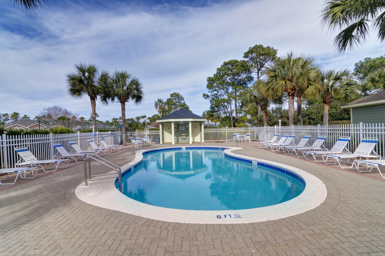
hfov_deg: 96.7
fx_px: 171
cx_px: 192
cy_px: 128
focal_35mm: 16
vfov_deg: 73.7
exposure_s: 1/60
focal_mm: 11
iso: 100
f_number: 22
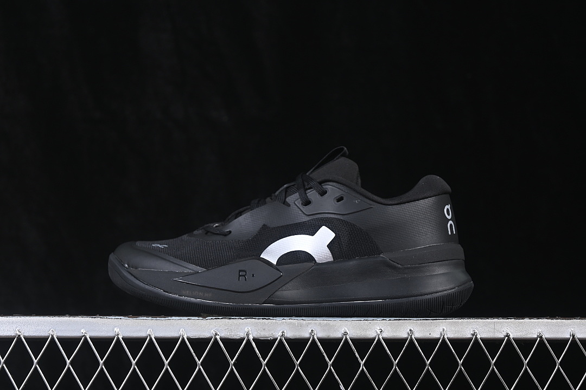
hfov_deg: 27.0
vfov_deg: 18.2
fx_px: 1221
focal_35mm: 75
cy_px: 195
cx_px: 293
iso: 160
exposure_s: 1/60
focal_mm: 50
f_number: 6.3
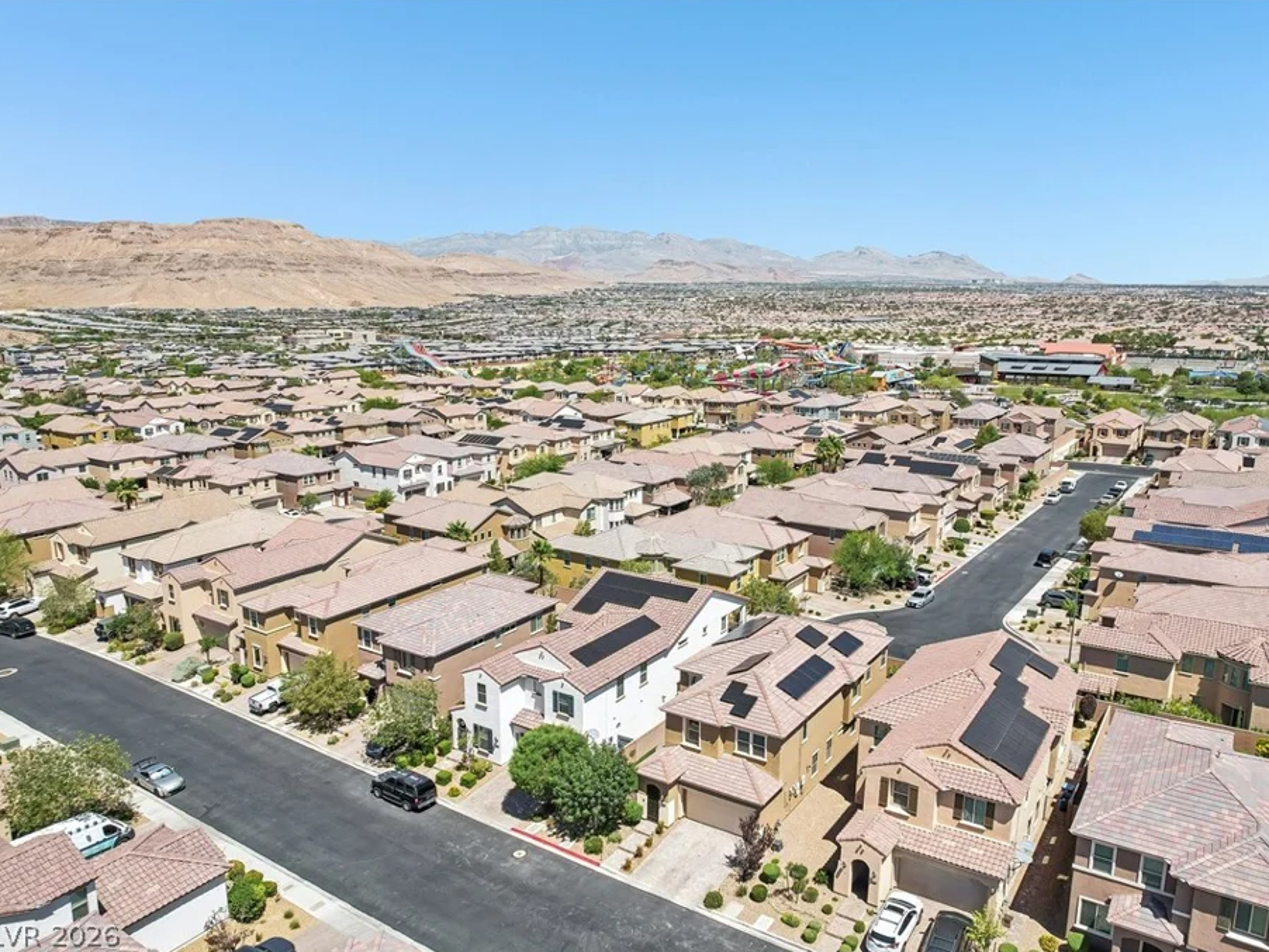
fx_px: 880
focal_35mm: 24
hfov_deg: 71.4
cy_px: 477
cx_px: 699
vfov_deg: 56.8
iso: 100
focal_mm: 8.4
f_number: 2.8
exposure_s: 1/1600
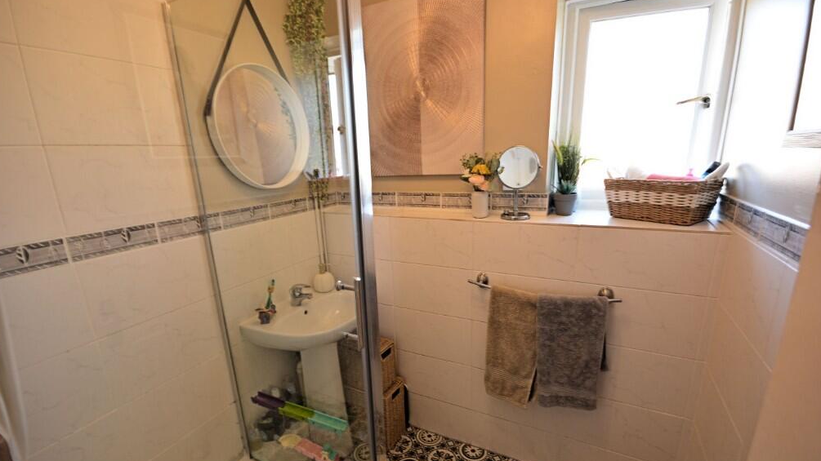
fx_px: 348
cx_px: 407
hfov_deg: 99.4
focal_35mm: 16
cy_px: 255
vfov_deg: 66.9
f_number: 8
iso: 400
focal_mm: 10
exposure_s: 1/10
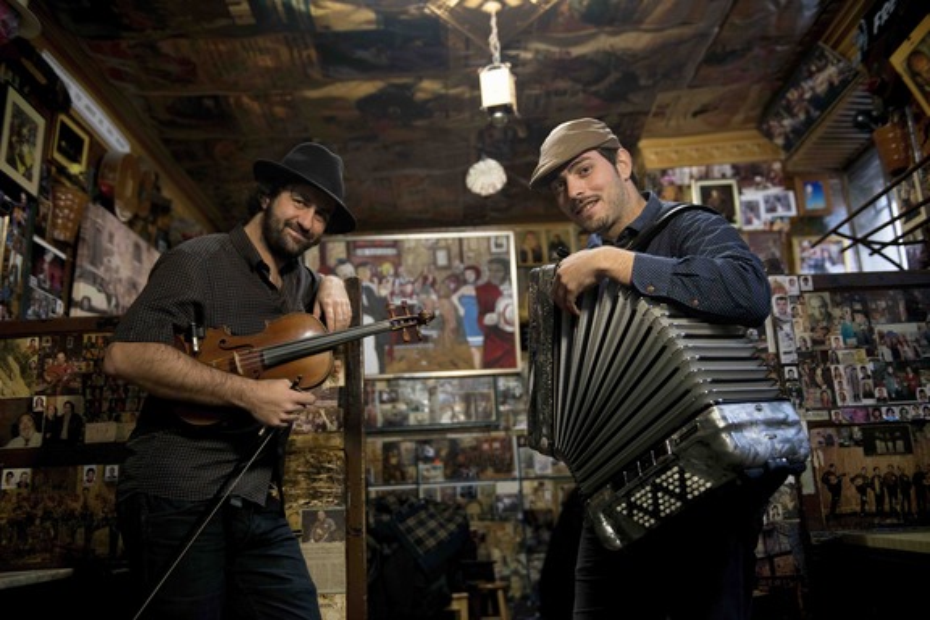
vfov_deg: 42.3
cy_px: 310
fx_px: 801
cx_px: 465
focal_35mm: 31
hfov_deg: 60.3
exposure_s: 1/80
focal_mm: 31
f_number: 2.8
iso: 1000
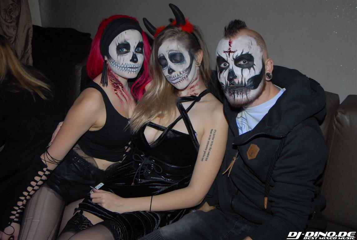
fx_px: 358
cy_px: 120
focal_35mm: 36
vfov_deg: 37.0
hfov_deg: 53.0
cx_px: 178
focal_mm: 24
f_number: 5.6
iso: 400
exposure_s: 1/5
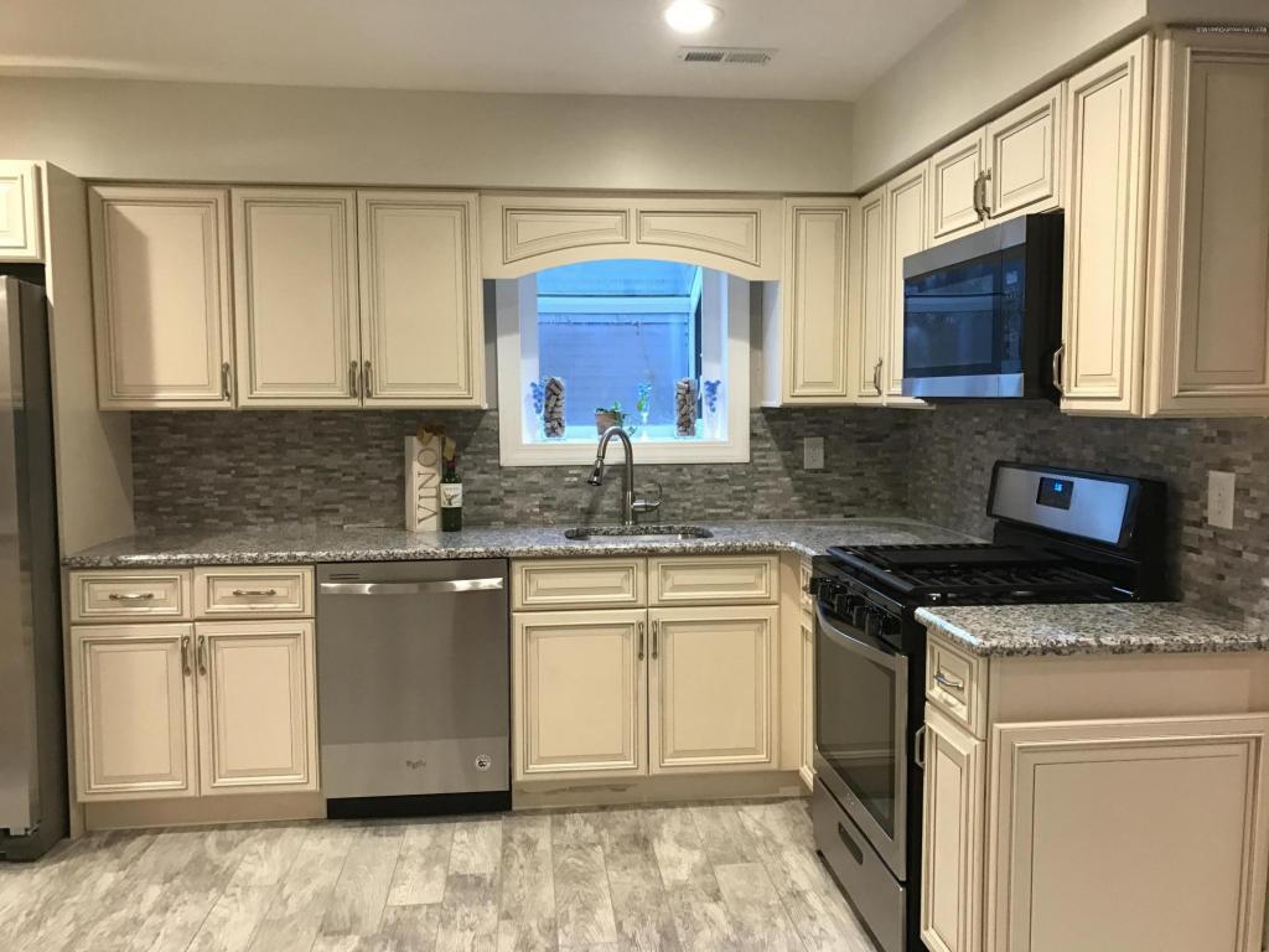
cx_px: 634
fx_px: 1026
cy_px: 476
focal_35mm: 28
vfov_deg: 49.7
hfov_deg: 63.4
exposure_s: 1/17
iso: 40
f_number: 1.8
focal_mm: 3.99
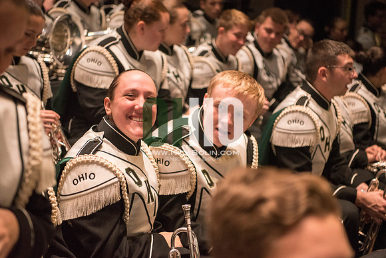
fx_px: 751
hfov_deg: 28.8
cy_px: 129
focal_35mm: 70
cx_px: 193
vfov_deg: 19.5
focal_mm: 70
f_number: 2.8
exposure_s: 1/400
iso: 4000
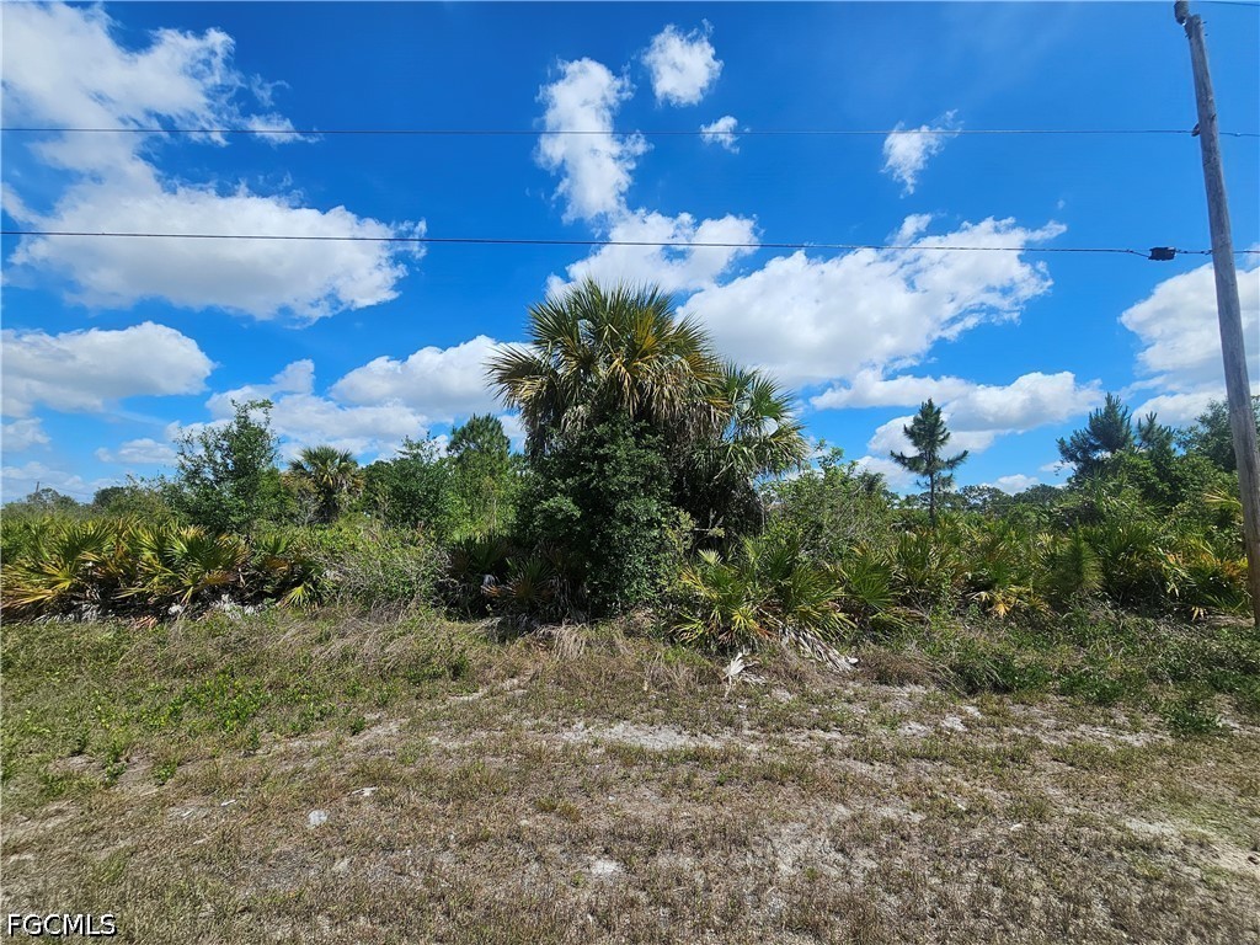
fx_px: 473
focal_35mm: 13
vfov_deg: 89.9
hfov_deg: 106.2
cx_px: 630
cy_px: 472
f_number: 2.2
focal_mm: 2.2
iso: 50
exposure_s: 1/3657
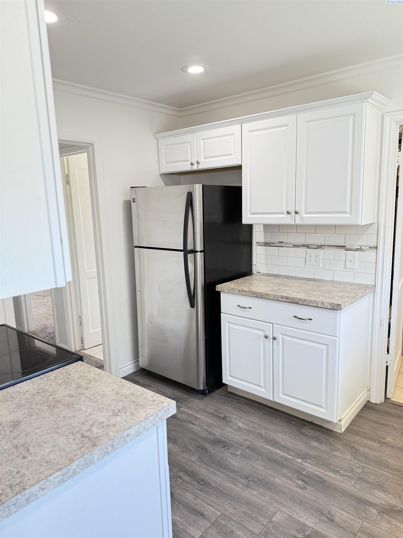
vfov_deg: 71.6
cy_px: 269
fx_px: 373
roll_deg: +1.3
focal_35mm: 24
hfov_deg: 56.8
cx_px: 202
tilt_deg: -9.4
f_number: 1.78
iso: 320
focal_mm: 6.76
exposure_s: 1/60
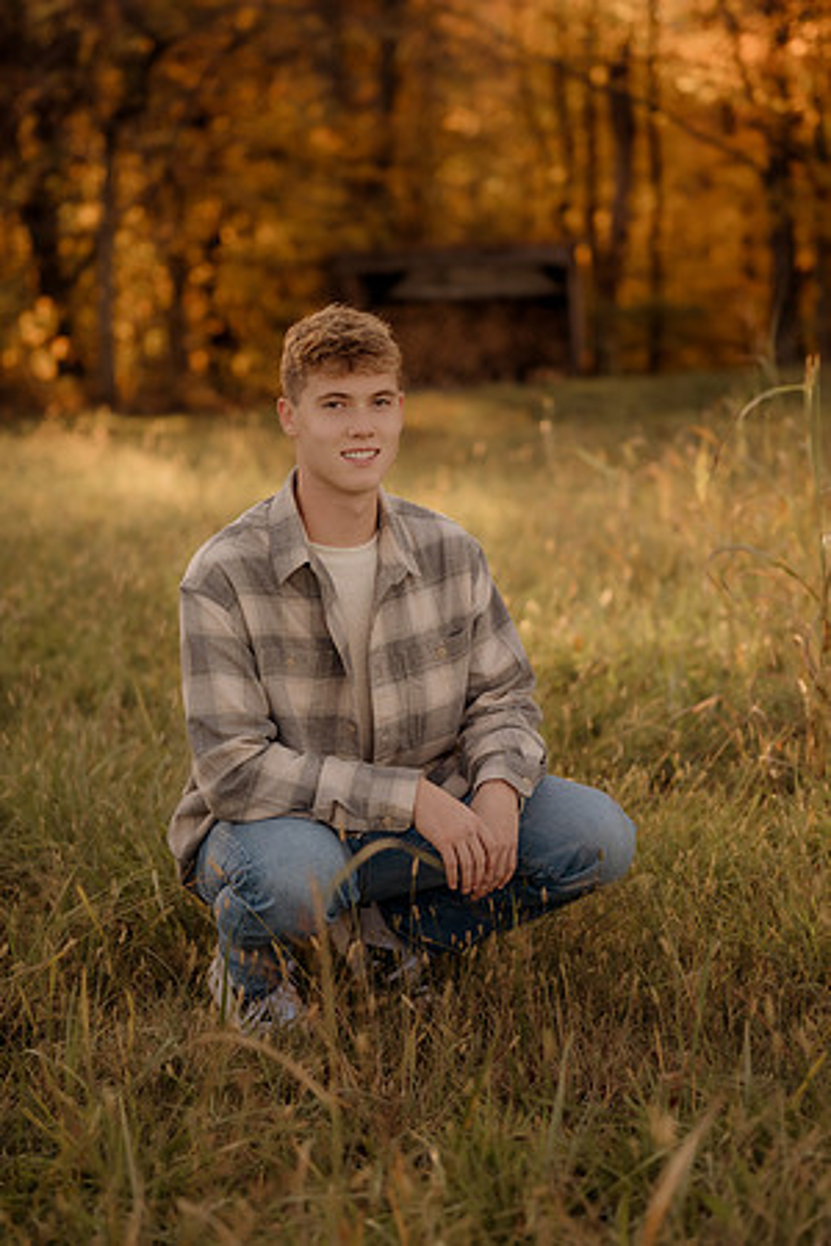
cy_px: 623
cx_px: 416
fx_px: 2597
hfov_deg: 18.2
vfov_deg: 27.0
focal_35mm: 75
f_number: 1.8
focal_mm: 50
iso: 250
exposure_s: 1/1000
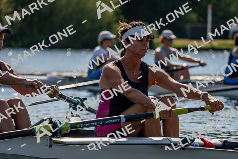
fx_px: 1488
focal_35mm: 225
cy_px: 80
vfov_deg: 6.1
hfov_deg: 9.1
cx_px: 119
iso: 125
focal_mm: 225
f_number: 5.6
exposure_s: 1/1600
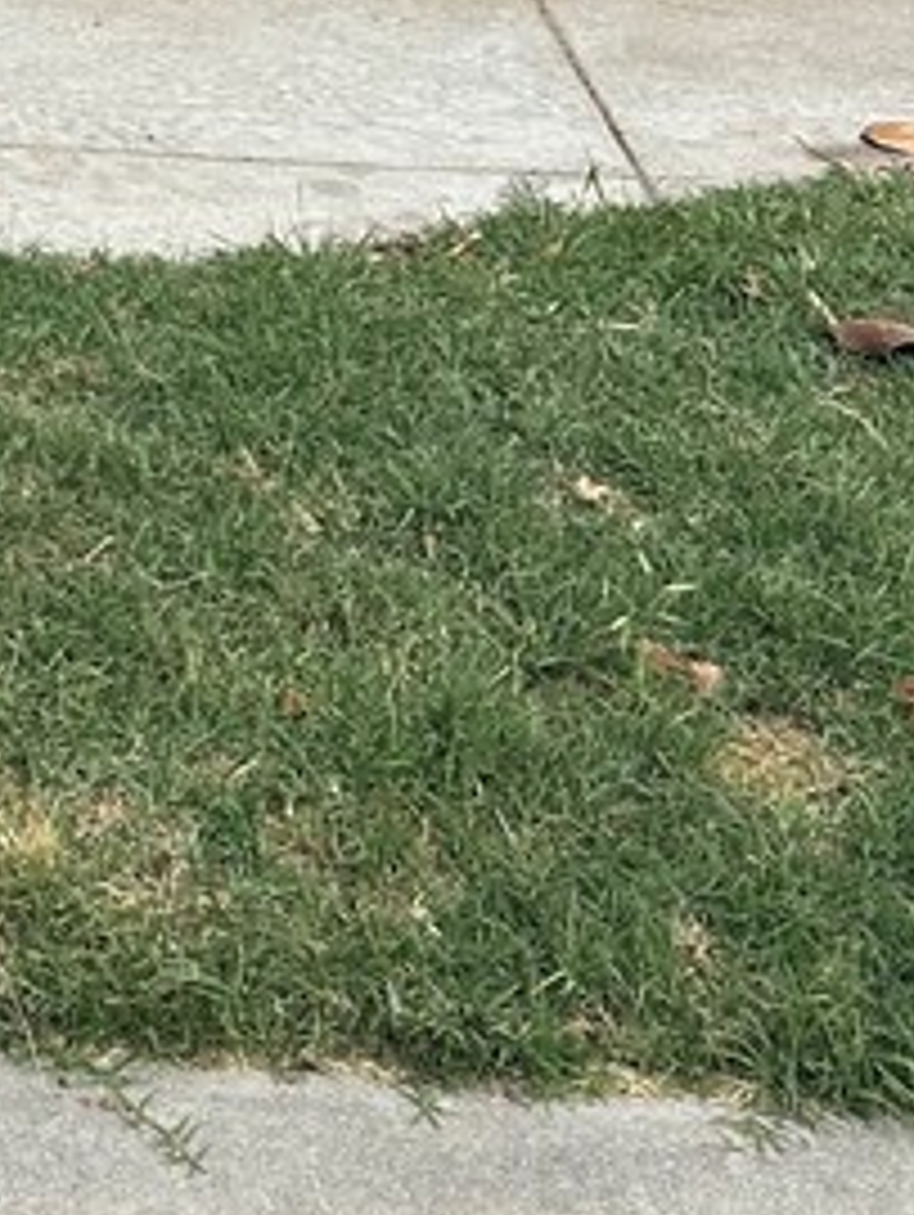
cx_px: -711
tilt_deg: -4.7
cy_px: -747
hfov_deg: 14.4
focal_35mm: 91
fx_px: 3199
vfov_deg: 18.4
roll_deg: +1.6
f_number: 1.78
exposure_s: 1/2732
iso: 80
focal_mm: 6.86
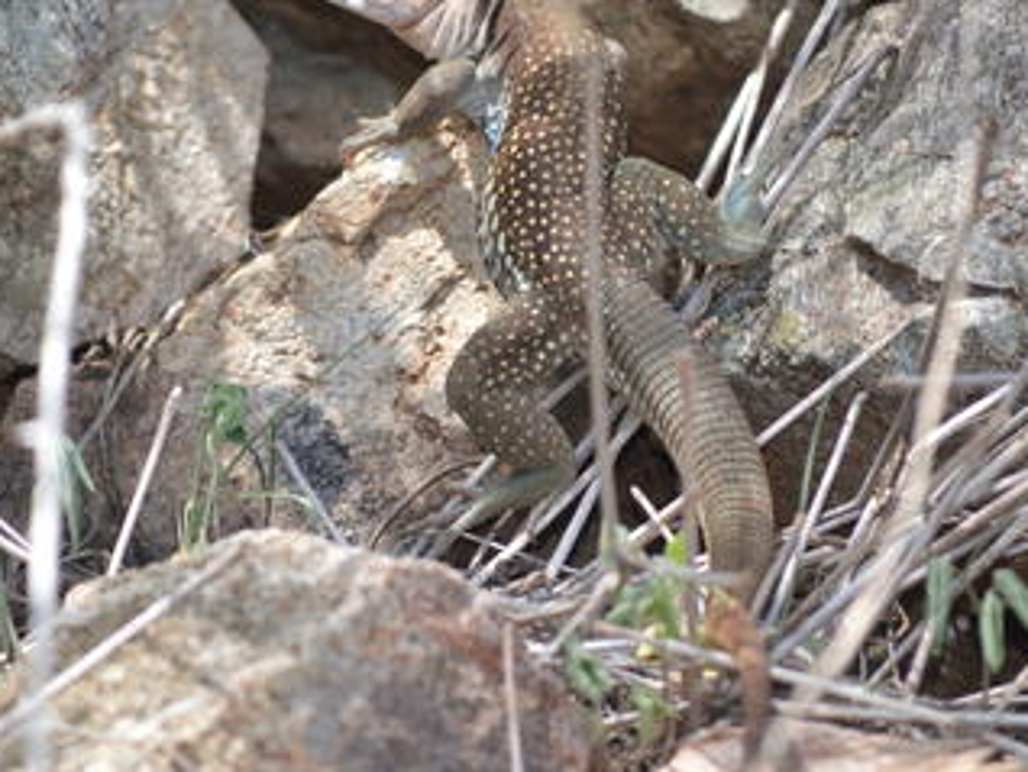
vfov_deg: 3.6
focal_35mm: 408
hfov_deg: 4.9
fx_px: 12126
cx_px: 427
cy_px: 279
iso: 200
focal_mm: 180
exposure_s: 1/200
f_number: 8
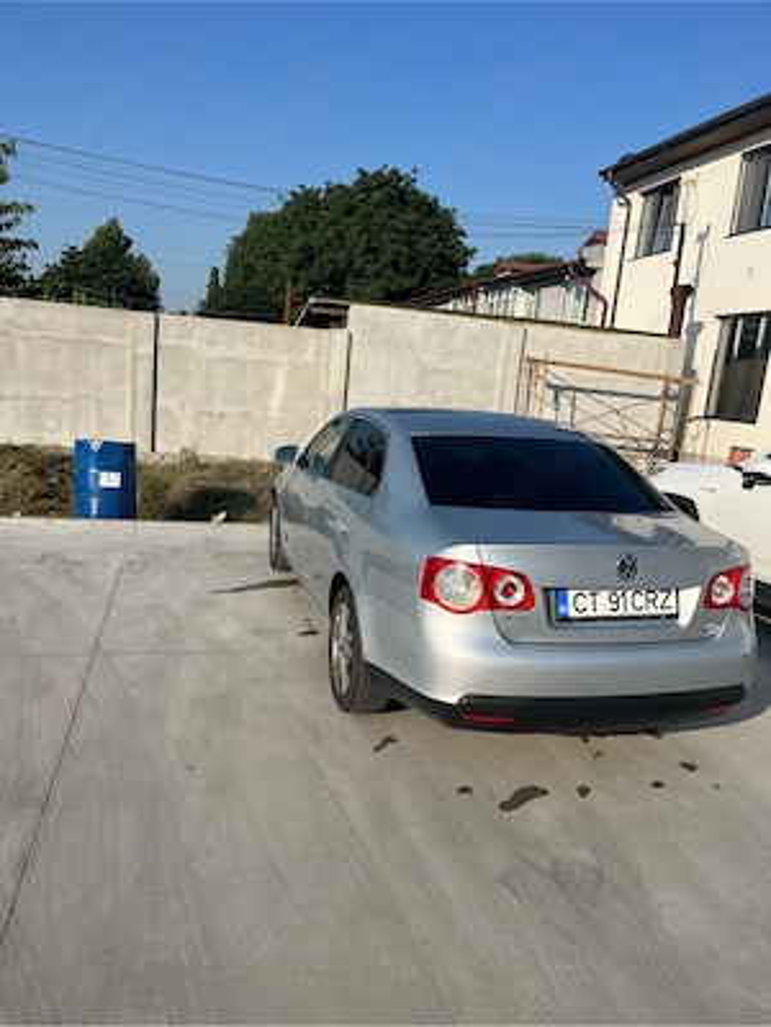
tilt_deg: -12.9
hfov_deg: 53.1
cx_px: 386
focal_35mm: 26
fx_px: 772
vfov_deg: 67.3
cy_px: 514
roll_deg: -5.4
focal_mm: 5.1
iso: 50
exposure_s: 1/4651
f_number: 1.6
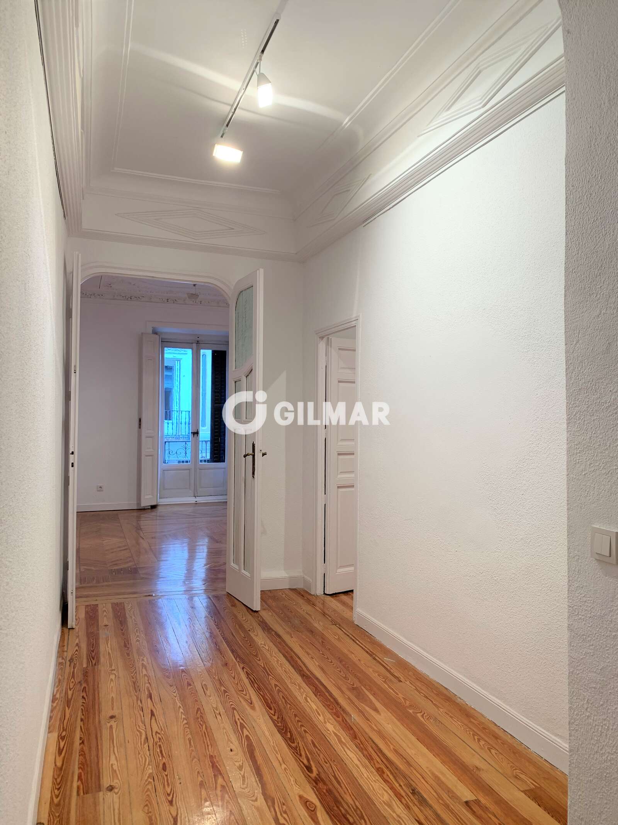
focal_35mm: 26
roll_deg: -0.6
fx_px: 619
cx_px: 309
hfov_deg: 53.1
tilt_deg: +1.6
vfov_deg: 67.3
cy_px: 412
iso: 50
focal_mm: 4.25
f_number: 1.8
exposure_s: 1/100
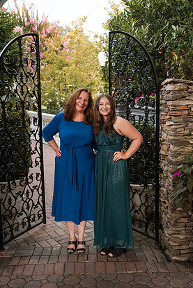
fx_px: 313
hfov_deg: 34.2
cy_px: 148
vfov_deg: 49.5
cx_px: 92
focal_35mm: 39
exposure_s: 1/250
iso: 200
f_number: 4
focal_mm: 36
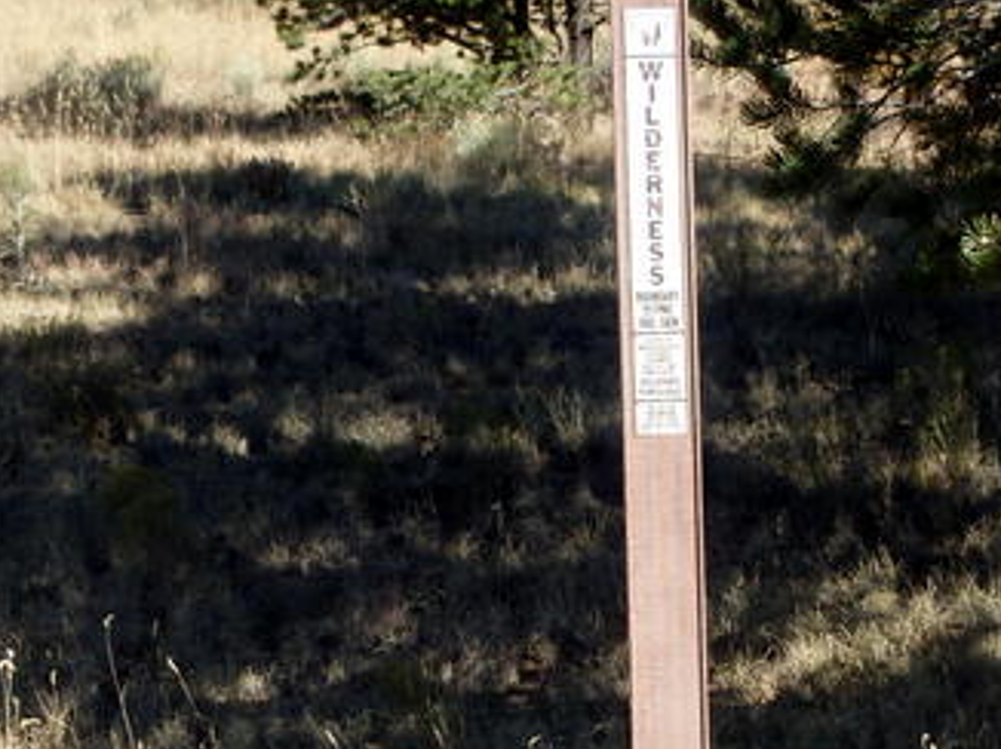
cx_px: 645
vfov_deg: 8.2
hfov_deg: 10.9
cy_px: 425
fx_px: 5230
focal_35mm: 181
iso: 125
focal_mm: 21.2
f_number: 5.5
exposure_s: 1/250
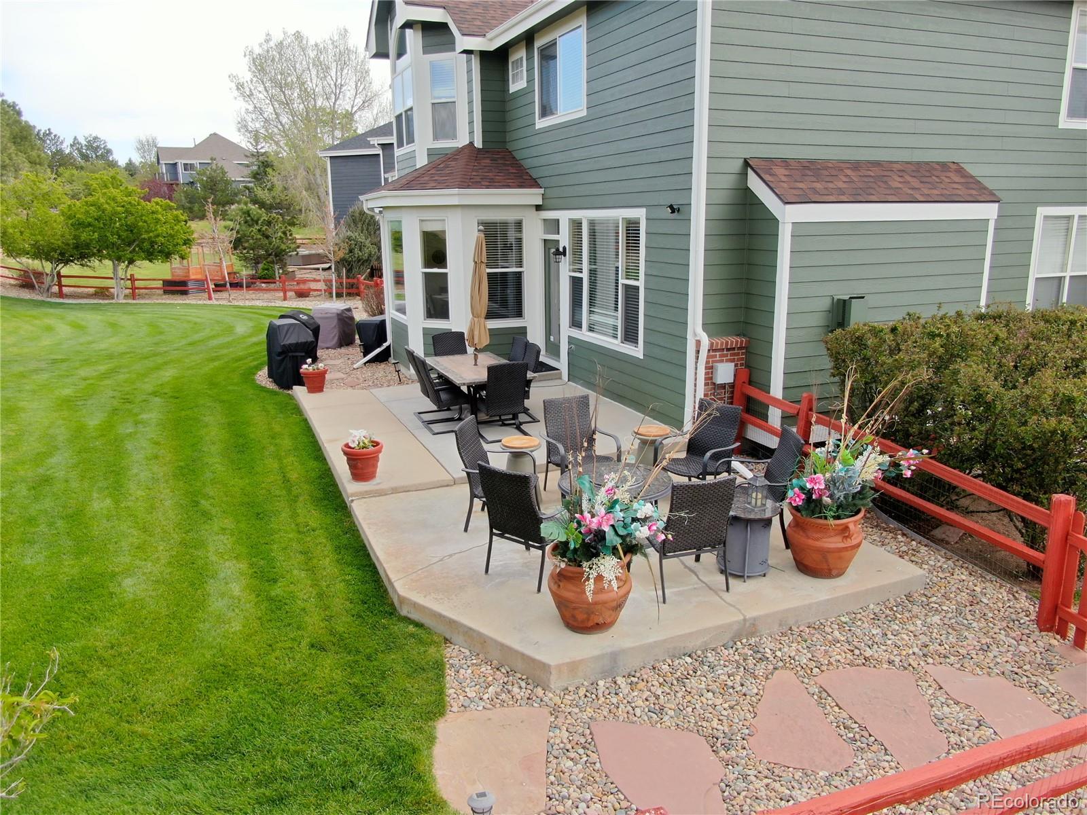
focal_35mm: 25
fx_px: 785
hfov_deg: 69.4
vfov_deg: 54.9
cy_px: 408
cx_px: 544
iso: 100
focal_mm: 4.48
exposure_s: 1/120
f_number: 2.8
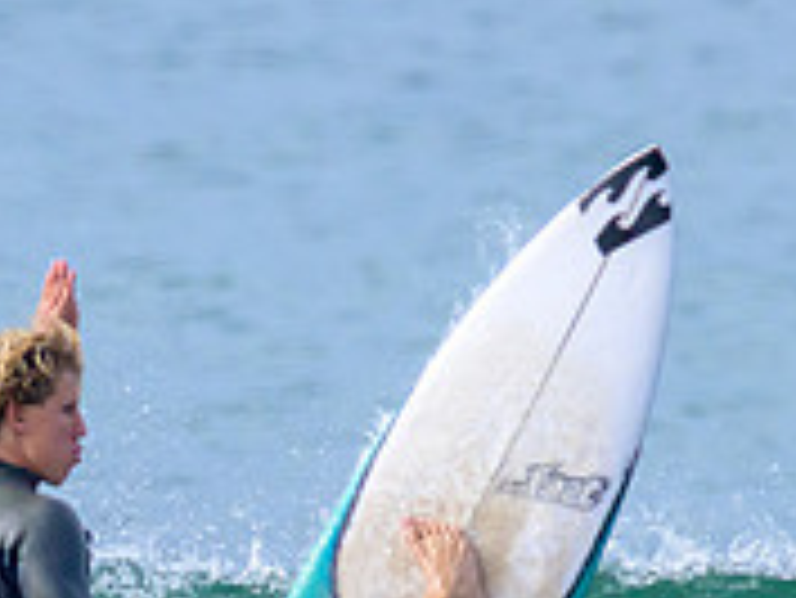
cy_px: 549
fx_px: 79732
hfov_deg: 0.6
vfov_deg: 0.4
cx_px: 97
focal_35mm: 3465
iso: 1400
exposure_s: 1/2000
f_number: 11
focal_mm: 800
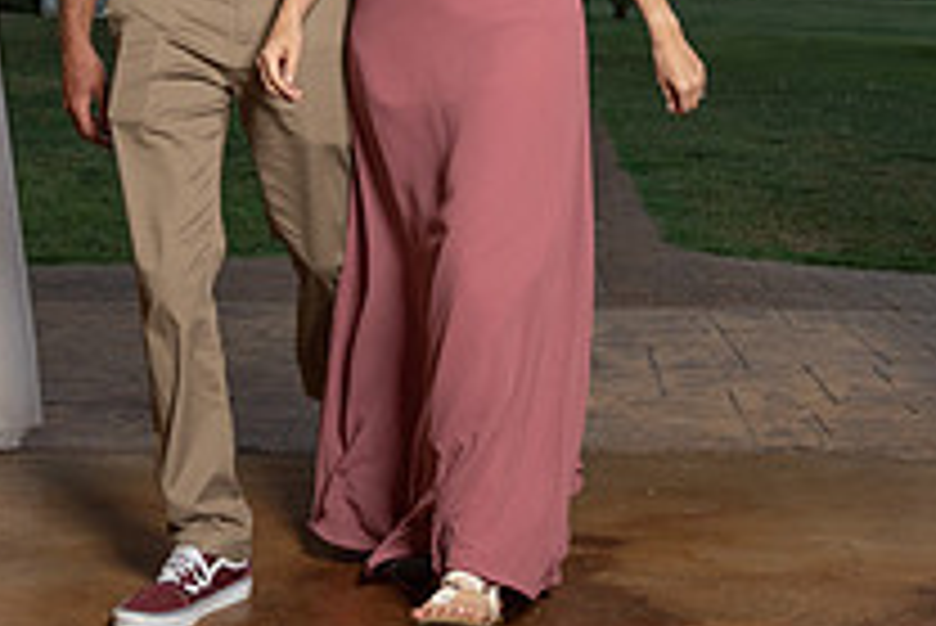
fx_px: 2472
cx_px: 416
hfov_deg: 21.4
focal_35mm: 95
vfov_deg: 14.1
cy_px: -82
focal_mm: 32
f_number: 4
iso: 1000
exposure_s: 1/200
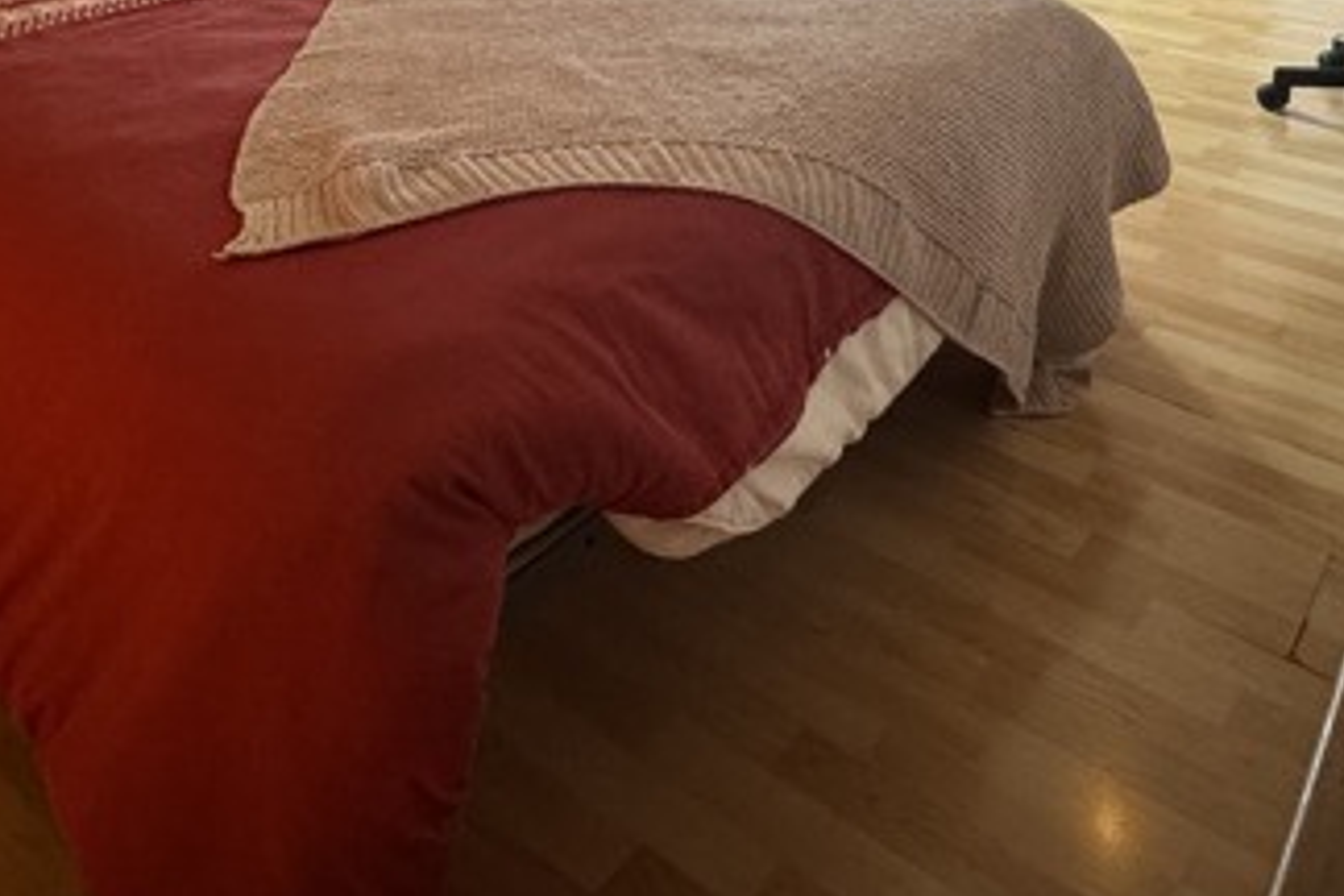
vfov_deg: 30.6
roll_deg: -0.4
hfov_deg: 53.0
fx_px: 1344
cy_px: -207
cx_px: 581
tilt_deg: -6.9
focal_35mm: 36
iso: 500
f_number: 2.2
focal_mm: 2.22
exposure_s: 1/50
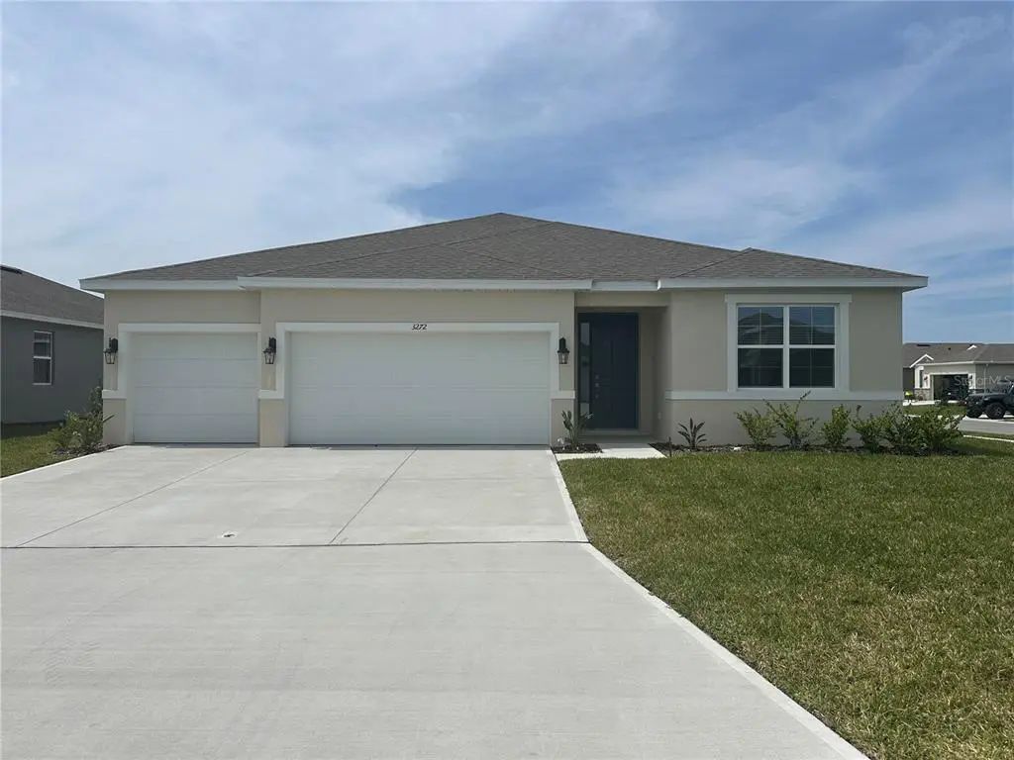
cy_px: 380
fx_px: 703
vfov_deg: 56.8
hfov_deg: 71.6
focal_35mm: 24
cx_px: 507
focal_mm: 6.86
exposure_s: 1/10753
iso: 80
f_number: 1.78
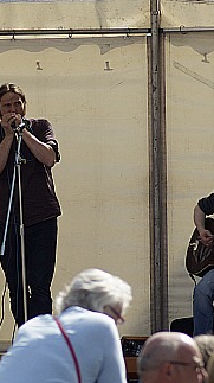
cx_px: 91
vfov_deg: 5.2
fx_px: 4209
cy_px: 165
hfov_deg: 2.9
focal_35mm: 416
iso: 100
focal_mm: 140
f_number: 5.6
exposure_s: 1/400
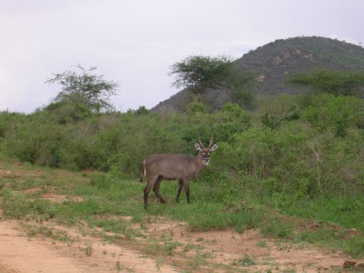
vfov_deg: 12.9
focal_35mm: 115
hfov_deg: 17.1
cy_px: 136
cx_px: 182
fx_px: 1210
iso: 50
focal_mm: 17.4
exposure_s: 1/80
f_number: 4.9
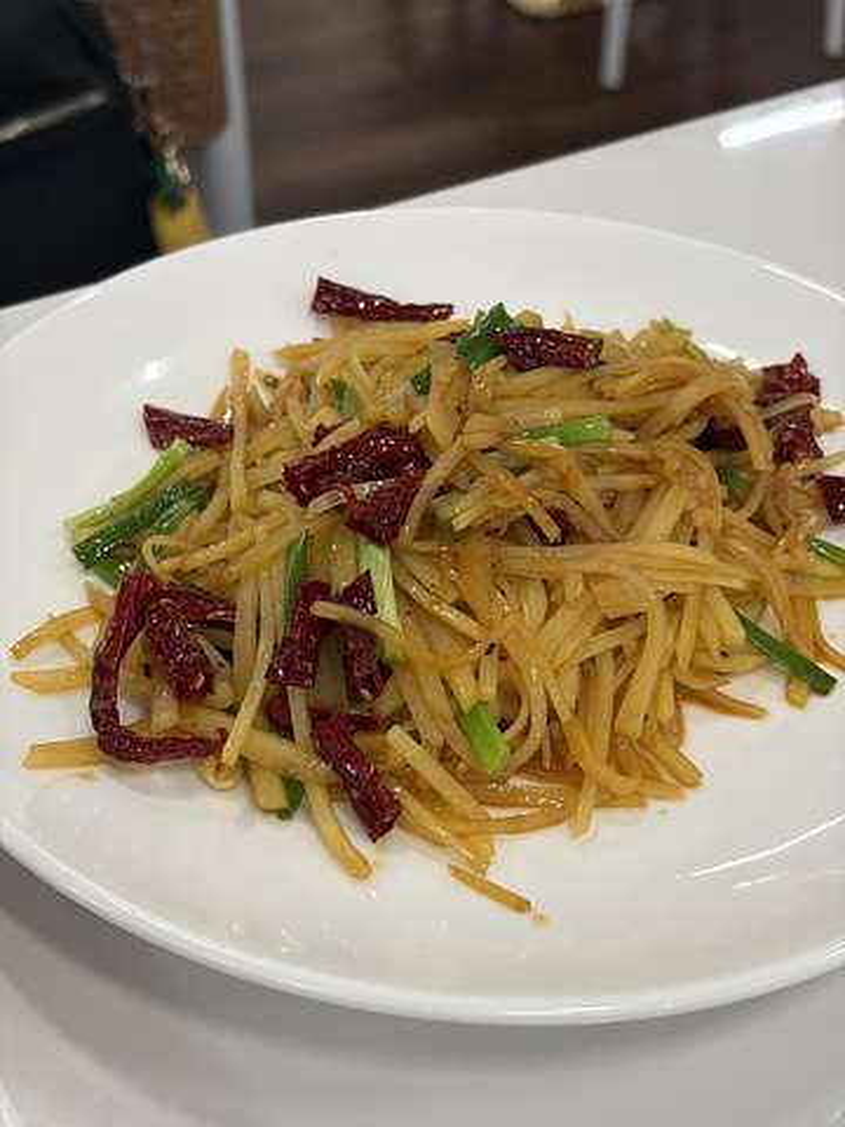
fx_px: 1692
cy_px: 564
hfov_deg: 28.0
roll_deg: -0.9
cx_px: 422
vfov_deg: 36.8
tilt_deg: -41.5
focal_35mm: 52
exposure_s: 1/50
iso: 50
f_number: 1.6
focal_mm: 5.96
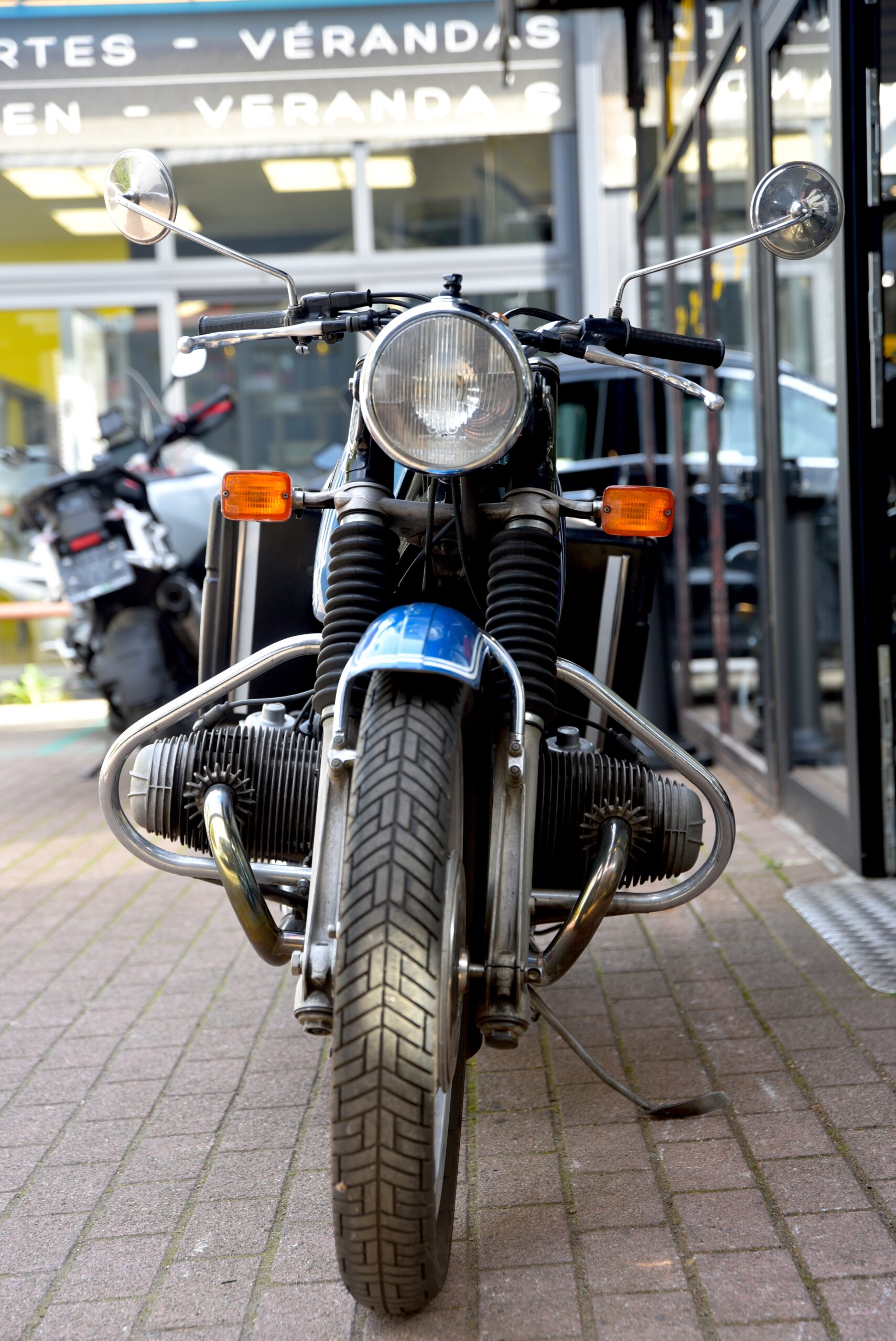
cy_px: 670
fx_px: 2424
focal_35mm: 65
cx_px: 448
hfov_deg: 20.9
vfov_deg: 30.9
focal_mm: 65
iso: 100
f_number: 4
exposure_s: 1/60
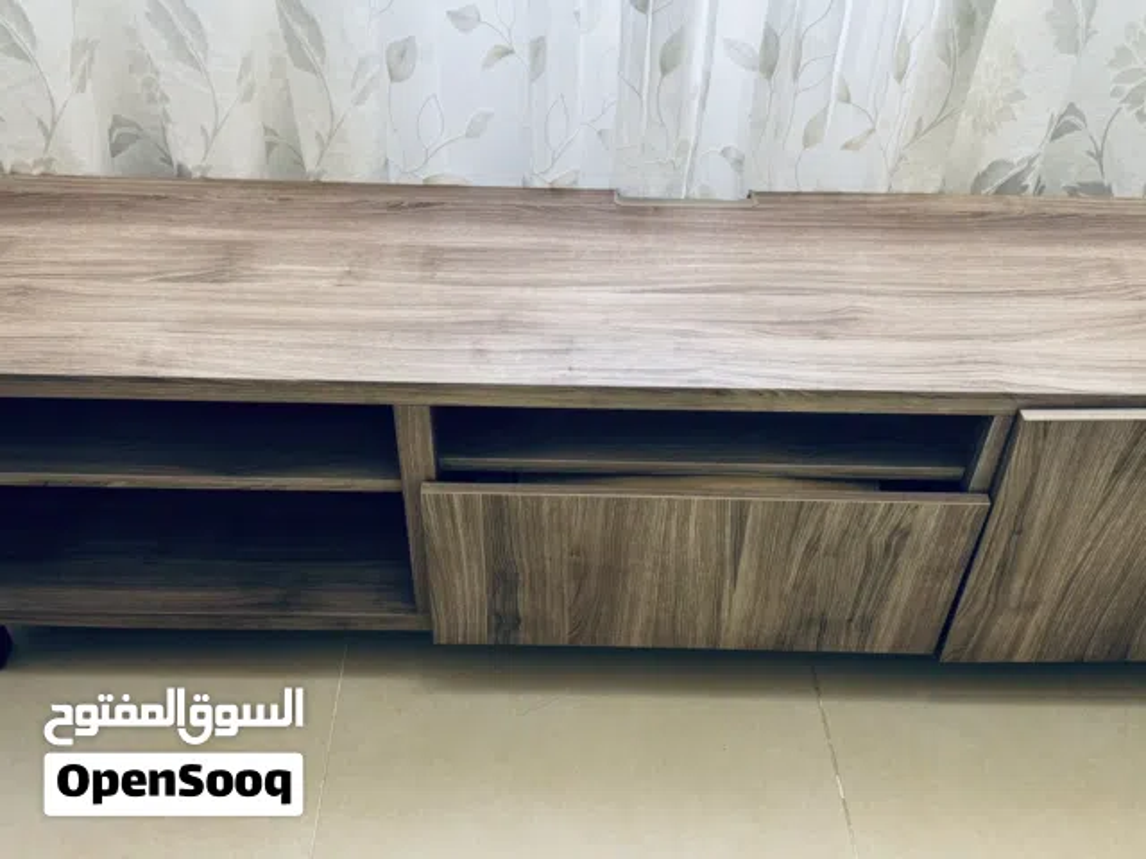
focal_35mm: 24
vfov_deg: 56.8
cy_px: 430
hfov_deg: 71.6
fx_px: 795
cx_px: 573
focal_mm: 6.76
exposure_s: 1/50
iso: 320
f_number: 1.78
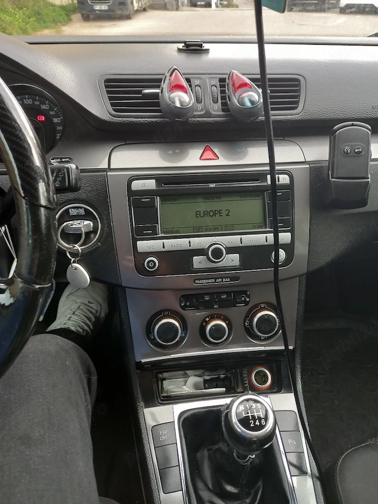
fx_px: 364
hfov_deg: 54.9
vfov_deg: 69.4
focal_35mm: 25
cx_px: 189
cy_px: 252
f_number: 2
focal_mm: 4.6
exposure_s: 1/60.2
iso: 160
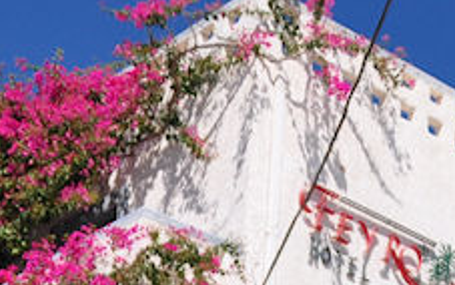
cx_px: 369
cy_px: 603
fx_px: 1798
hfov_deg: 14.3
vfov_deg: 8.5
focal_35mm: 145
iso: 200
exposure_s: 1/4000
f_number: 4
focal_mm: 18
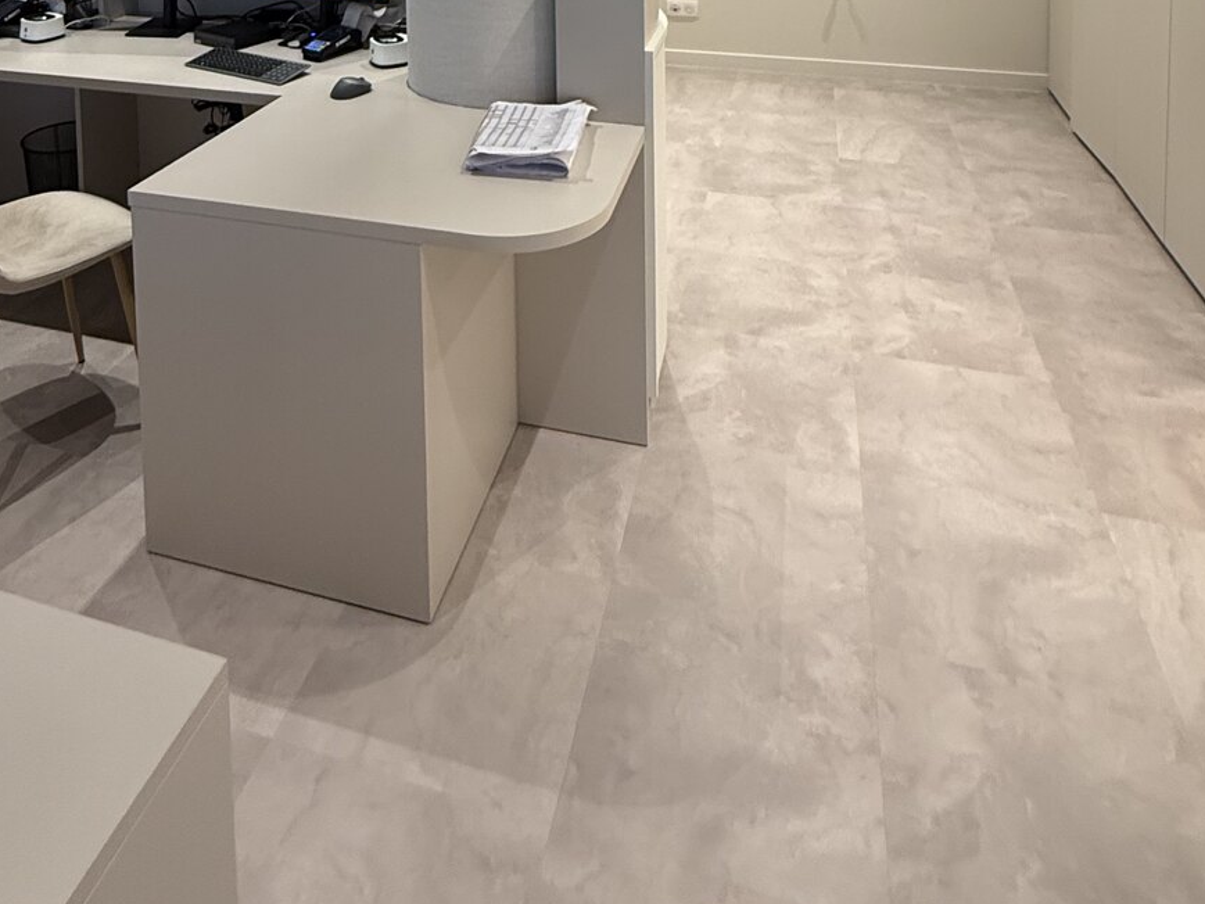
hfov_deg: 61.1
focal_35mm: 29
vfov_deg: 38.0
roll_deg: +1.9
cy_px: -141
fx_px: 1010
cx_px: 484
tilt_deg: -2.9
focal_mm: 2.22
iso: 200
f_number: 2.2
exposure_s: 1/100
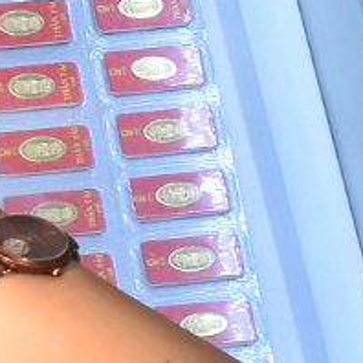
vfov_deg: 2.7
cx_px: 332
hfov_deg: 2.7
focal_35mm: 648
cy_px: -130
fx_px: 7688
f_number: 10
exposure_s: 1/125
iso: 800
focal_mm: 62
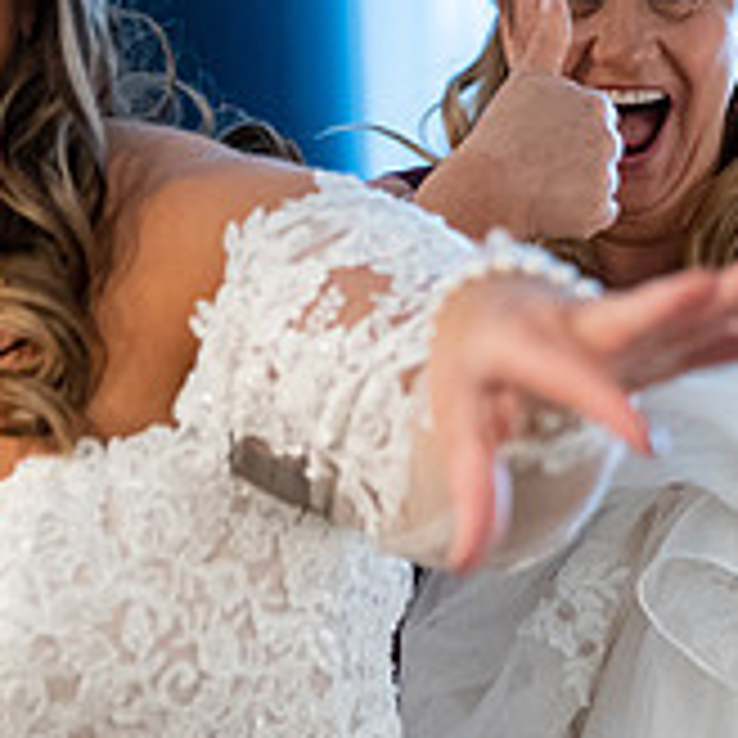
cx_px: 734
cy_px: 169
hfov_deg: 12.2
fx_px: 3401
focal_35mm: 141
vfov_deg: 12.3
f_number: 2.8
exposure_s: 1/250
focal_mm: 47
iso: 2000
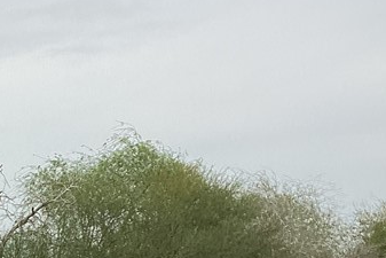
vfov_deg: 13.6
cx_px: -40
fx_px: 1051
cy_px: 298
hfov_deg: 19.9
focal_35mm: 98
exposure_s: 1/120
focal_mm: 3.3
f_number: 2.4
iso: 32
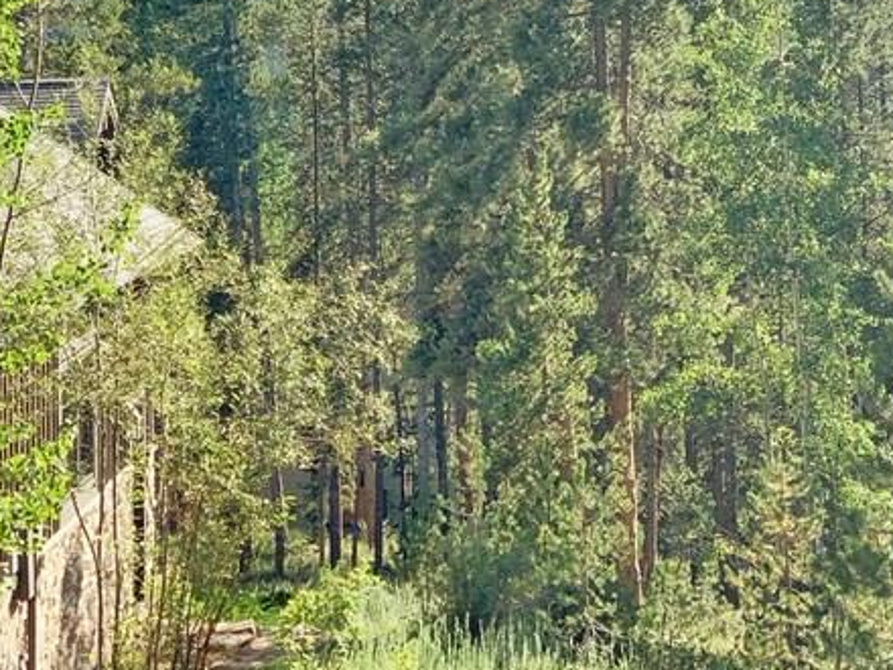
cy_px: 35
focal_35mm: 121
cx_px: 564
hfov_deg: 16.3
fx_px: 3121
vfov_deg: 12.1
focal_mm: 6
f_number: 2.4
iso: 16
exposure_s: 1/695
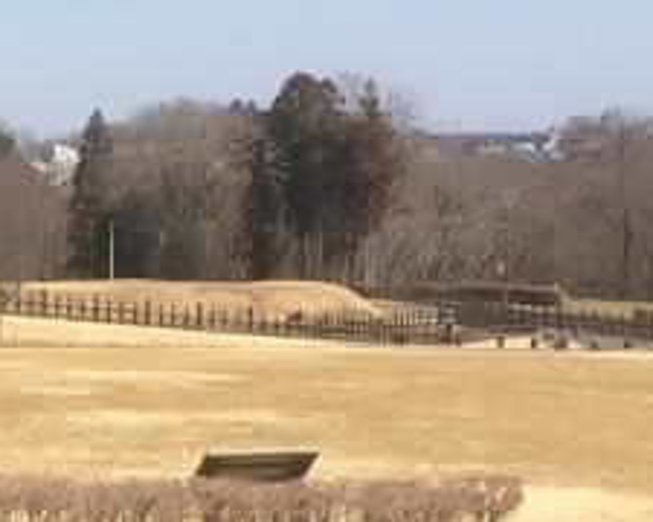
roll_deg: +2.3
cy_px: 394
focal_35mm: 129
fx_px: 2493
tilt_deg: -5.1
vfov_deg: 11.9
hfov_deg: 14.3
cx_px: -212
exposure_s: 1/2160
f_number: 2.2
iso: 32
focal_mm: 4.15
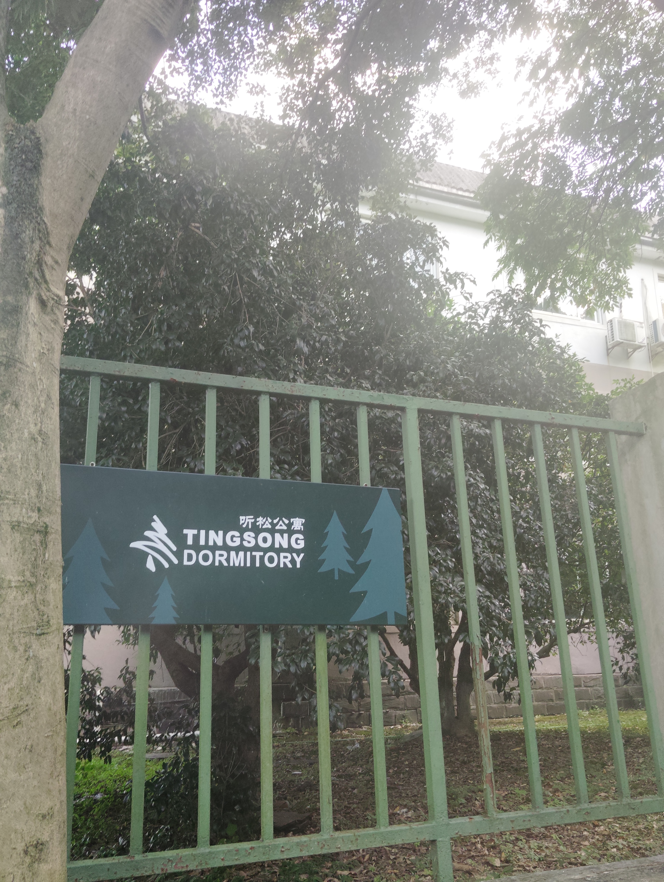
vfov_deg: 61.6
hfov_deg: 48.3
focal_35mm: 29
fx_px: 740
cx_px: 332
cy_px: 441
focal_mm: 4.25
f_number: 1.8
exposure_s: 1/100
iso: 68
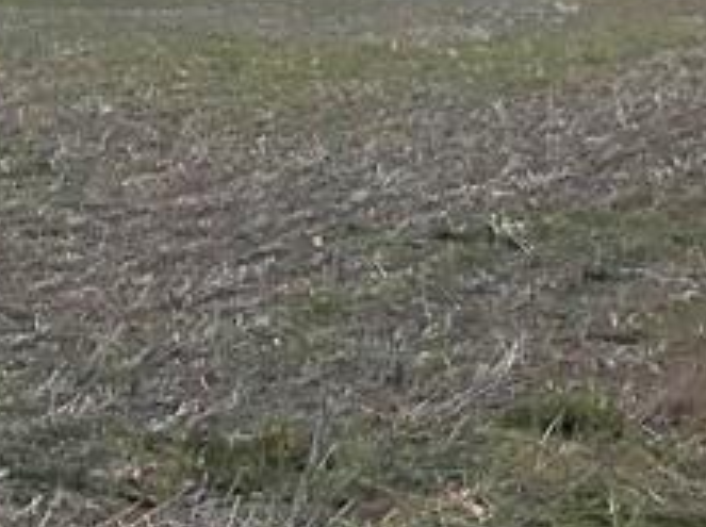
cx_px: -610
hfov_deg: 13.5
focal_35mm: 130
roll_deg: +2.0
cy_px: -198
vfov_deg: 11.0
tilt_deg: -0.8
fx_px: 2647
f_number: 1.8
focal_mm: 3.99
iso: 25
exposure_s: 1/60
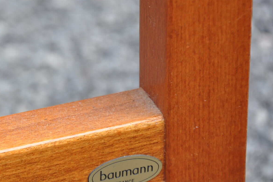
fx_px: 2173
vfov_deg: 4.8
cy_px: 120
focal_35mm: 287
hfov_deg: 7.2
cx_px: 38
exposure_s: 1/90
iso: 250
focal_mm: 105
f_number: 5.6
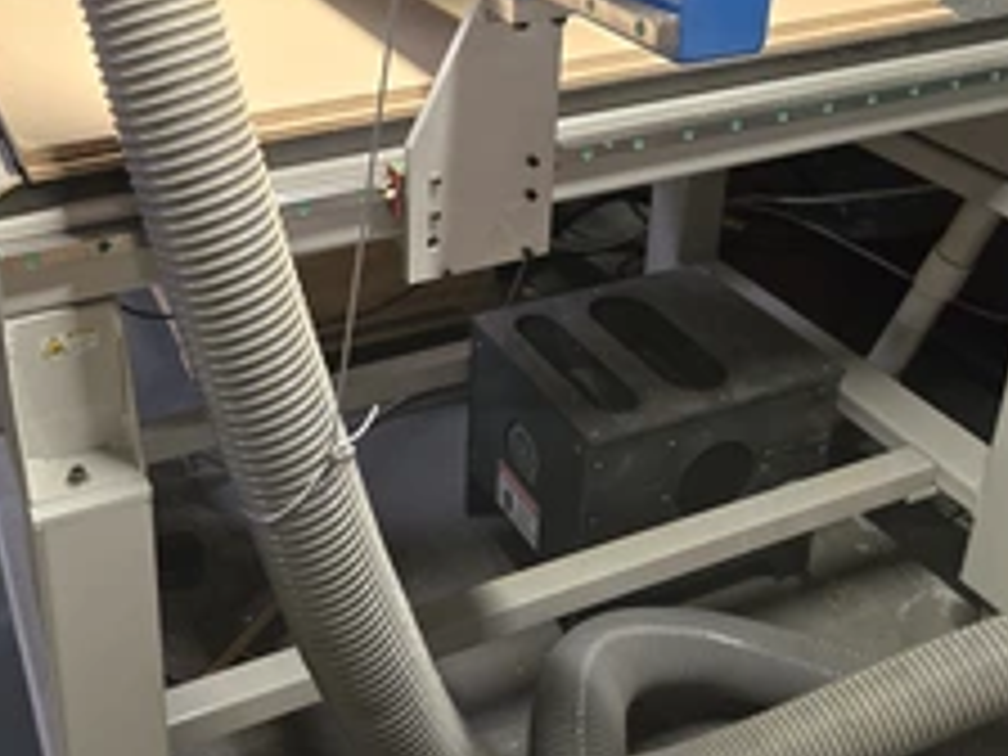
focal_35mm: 41
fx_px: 1194
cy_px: 144
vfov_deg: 34.0
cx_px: 320
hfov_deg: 45.0
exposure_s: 1/120
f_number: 1.8
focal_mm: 5.4
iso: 320
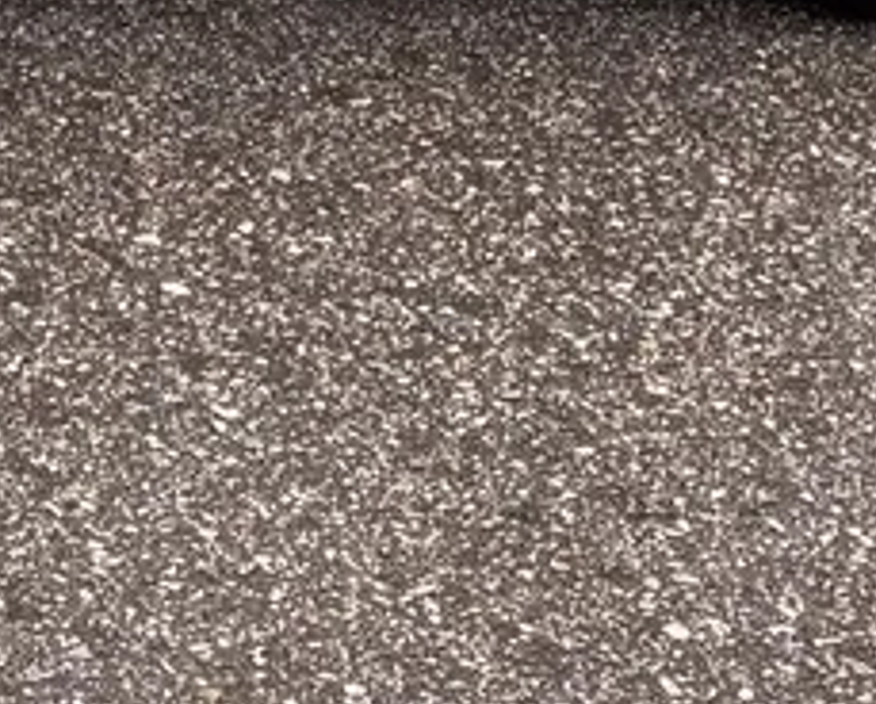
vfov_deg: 8.0
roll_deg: -0.7
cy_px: -1052
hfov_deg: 10.3
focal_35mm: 177
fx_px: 4597
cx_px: -631
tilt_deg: -9.0
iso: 40
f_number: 1.6
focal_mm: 5.96
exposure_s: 1/228
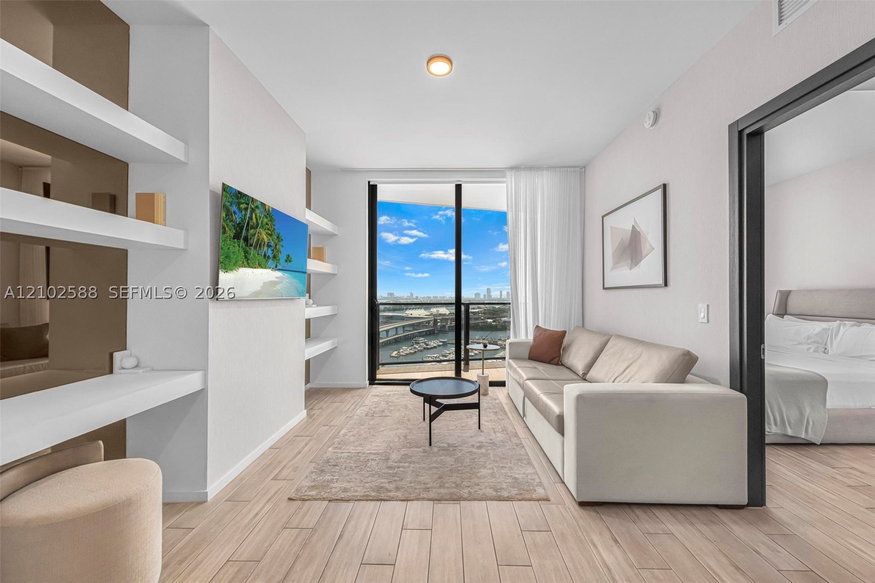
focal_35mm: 14
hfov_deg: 104.3
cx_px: 438
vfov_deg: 81.2
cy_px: 292
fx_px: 340
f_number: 9
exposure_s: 1/60
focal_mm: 14
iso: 400
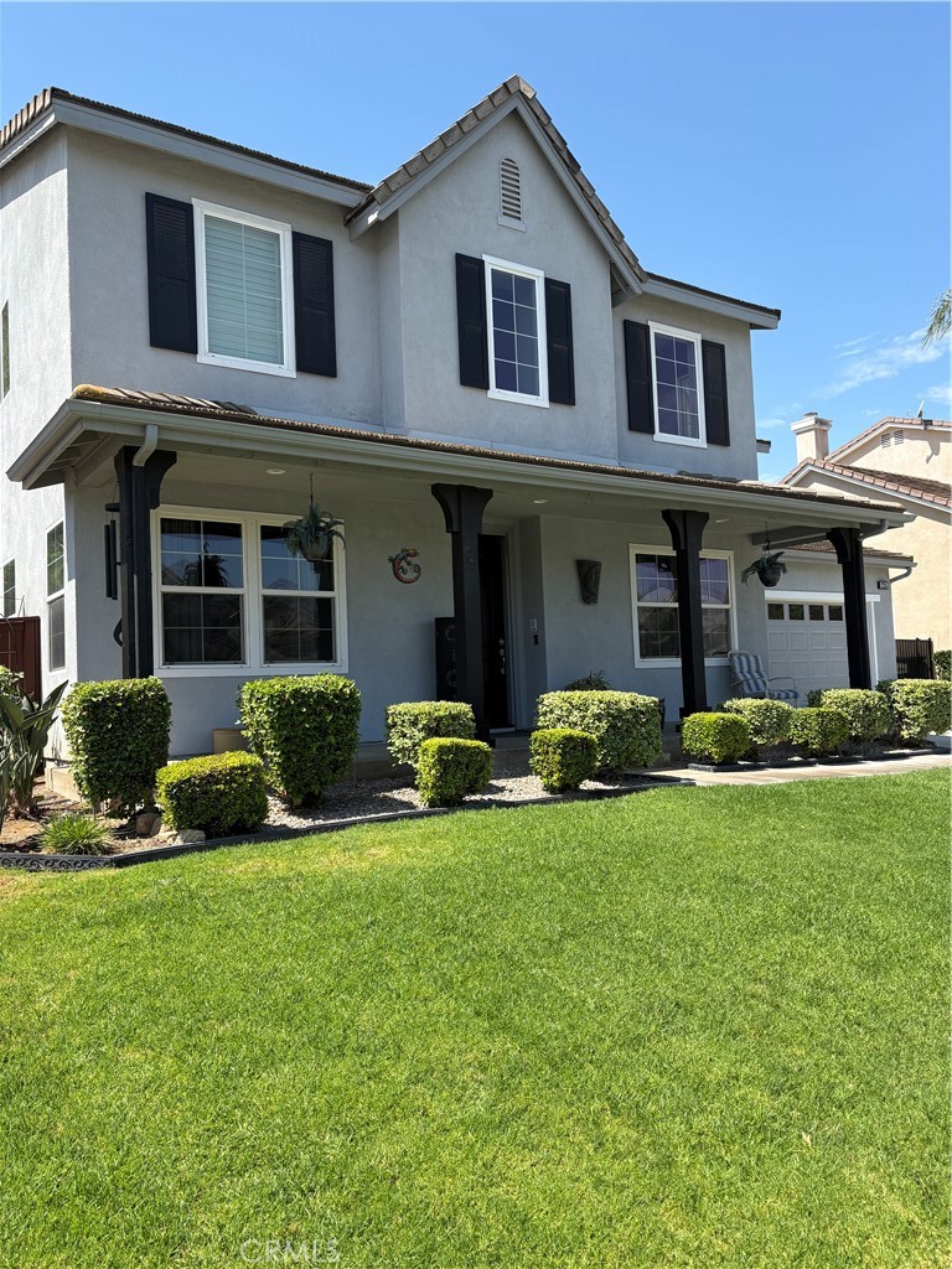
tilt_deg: +4.1
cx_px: 476
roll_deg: +1.5
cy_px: 634
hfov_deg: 53.1
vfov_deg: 67.3
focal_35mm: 26
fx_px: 953
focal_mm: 5.96
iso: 50
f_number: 1.6
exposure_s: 1/1626
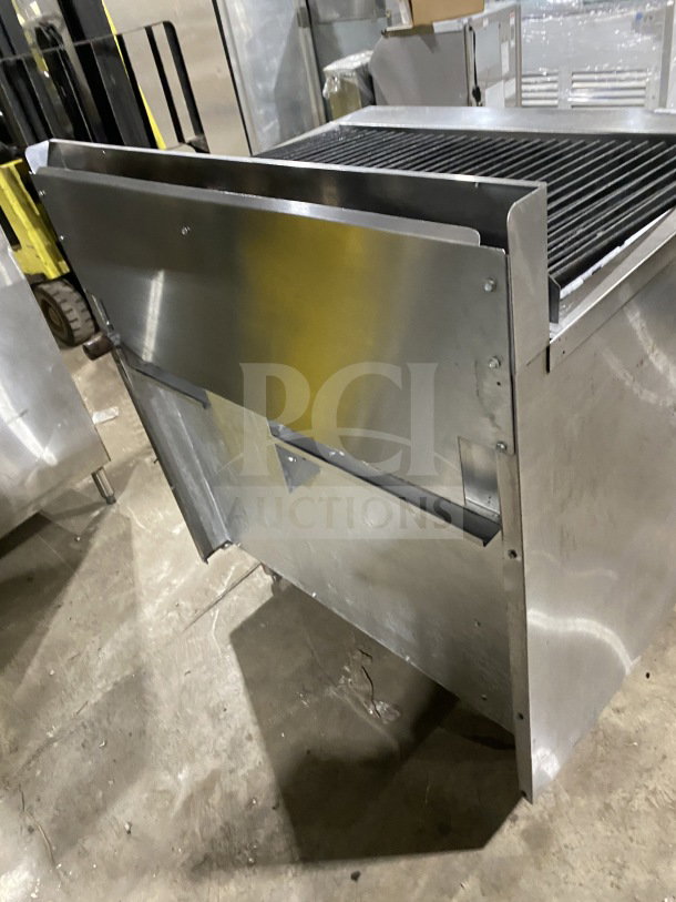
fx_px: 677
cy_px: 451
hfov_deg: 53.1
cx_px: 338
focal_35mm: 26
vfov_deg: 67.3
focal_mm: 4.25
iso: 500
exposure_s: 1/58
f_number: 1.8
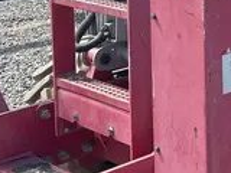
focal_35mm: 119
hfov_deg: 15.5
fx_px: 794
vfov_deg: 12.1
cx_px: 328
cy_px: -58
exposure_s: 1/2045
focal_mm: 5.7
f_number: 1.5
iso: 50
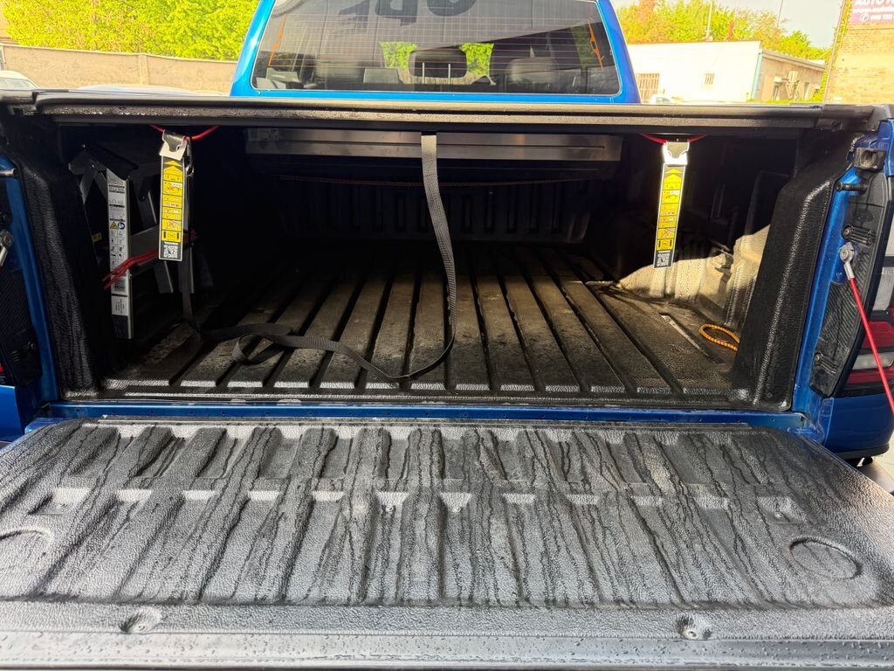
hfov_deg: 71.6
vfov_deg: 56.8
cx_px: 447
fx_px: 620
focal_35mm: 24
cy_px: 336
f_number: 1.78
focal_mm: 6.76
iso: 160
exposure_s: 1/229
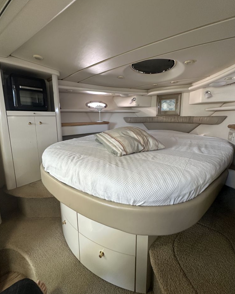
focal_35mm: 15
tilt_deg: -9.5
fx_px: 130
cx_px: 118
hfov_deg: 84.0
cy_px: 137
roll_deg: +1.1
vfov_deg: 96.7
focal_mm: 2.22
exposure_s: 1/99
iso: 200
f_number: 2.2
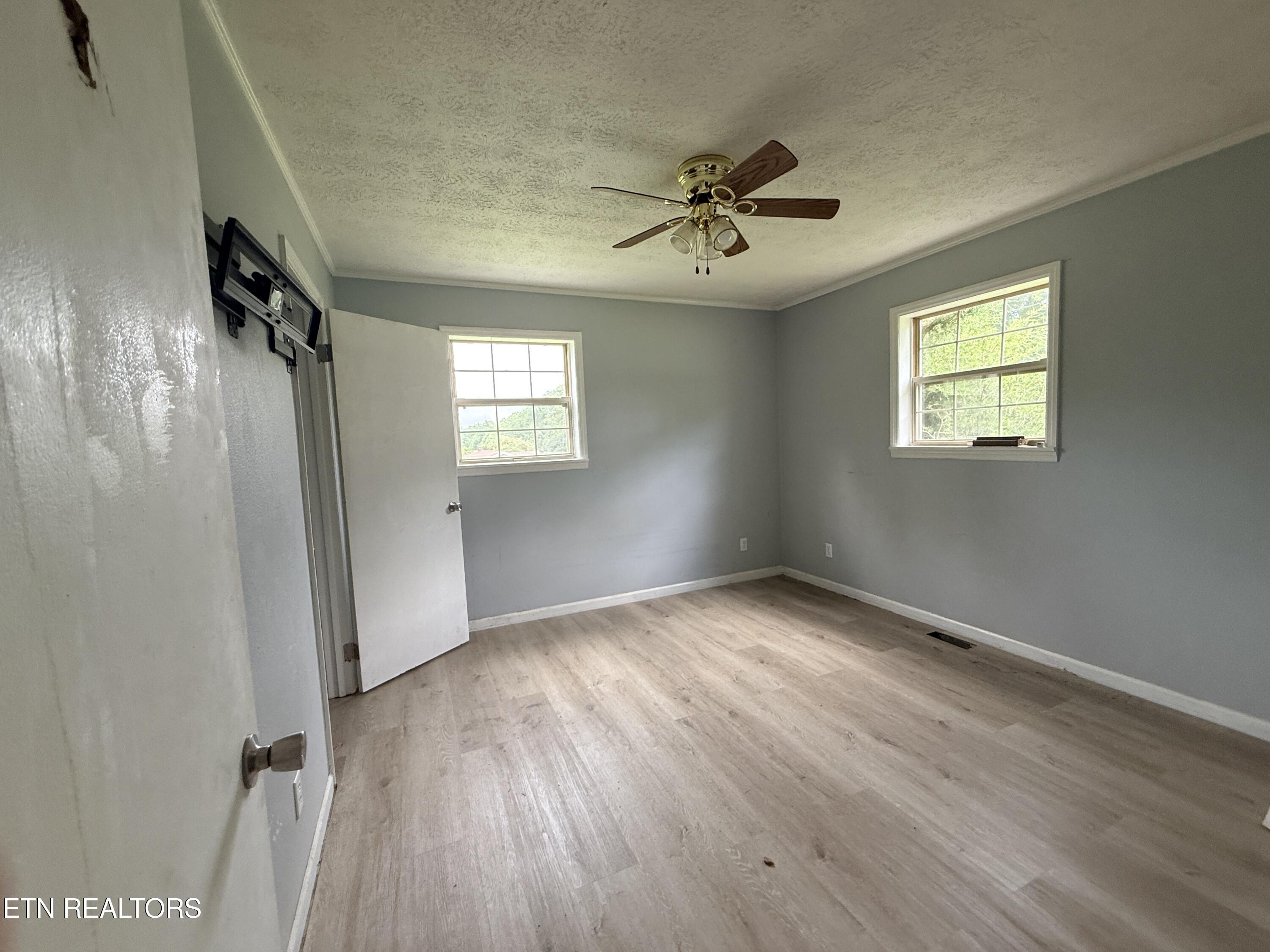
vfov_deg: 85.7
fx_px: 514
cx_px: 635
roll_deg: +2.0
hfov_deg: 102.1
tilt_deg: -4.7
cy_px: 476
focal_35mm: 14
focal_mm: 2.22
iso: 160
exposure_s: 1/99
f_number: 2.2
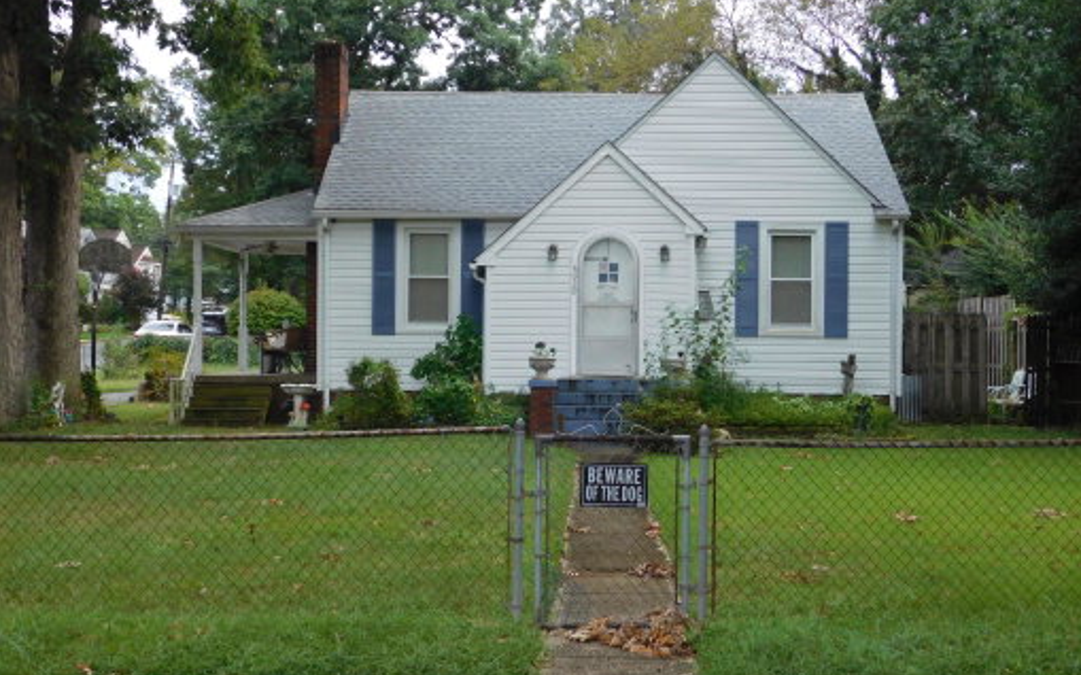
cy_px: 363
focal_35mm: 48
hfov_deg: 41.8
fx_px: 1414
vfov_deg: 26.9
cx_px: 542
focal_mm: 8
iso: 125
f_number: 3.7
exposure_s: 1/60
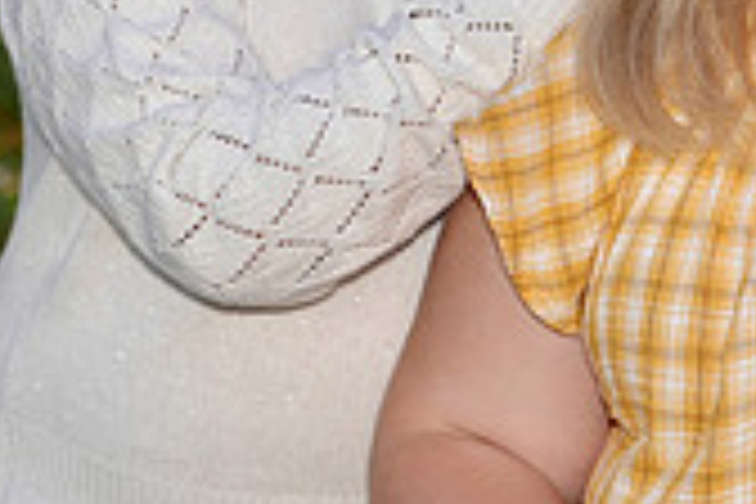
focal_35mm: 241
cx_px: 662
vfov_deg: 5.7
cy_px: 20
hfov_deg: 8.5
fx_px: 5061
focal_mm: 70
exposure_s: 1/500
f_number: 4.5
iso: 100
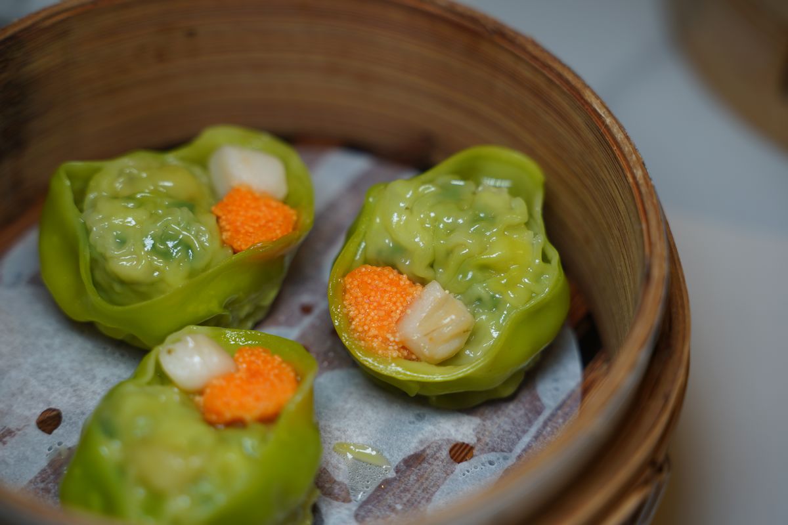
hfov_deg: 27.0
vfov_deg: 18.2
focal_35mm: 75
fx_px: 1642
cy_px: 262
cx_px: 394
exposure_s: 1/80
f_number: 4
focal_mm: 75
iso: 100
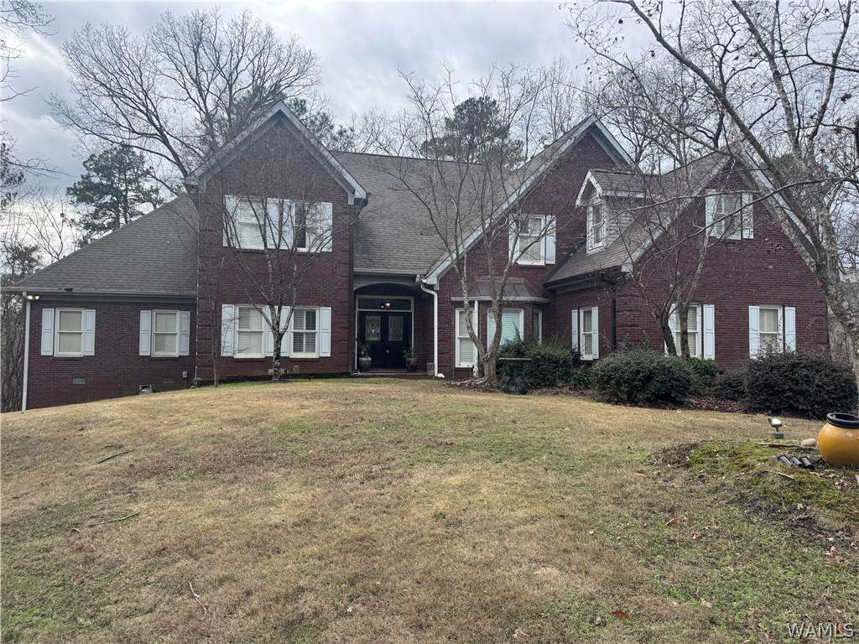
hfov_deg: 71.6
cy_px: 322
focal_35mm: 24
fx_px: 596
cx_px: 430
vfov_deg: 56.8
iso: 80
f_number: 1.78
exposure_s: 1/1767
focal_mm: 6.76
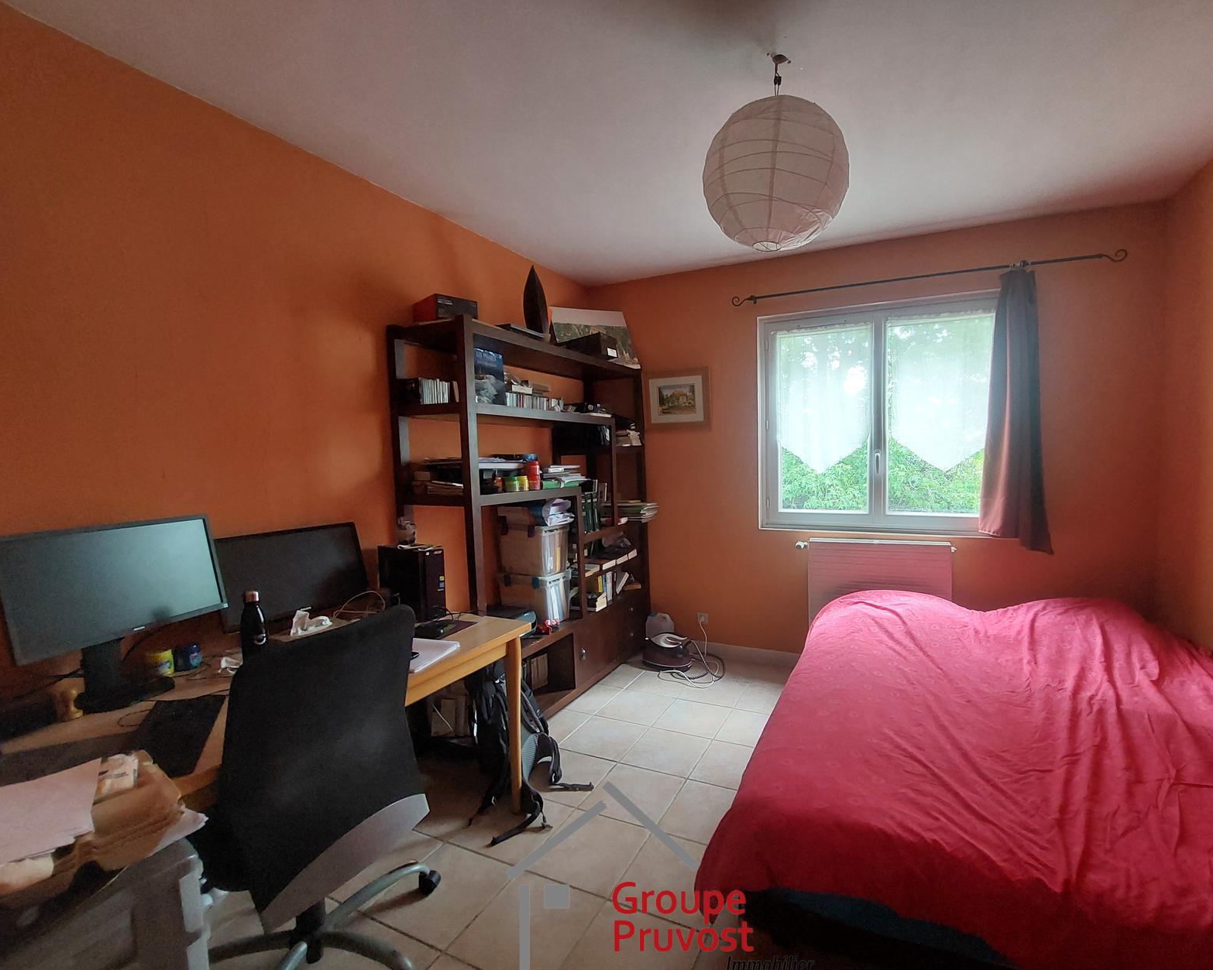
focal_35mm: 14
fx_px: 503
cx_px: 665
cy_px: 492
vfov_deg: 88.0
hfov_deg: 100.4
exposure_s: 1/50
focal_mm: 1.74
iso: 200
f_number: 2.2
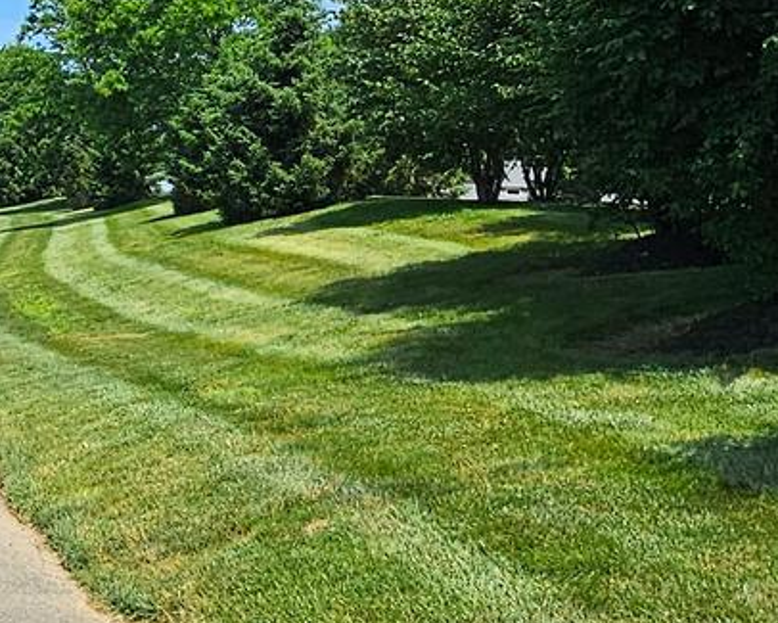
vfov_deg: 23.5
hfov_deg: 27.2
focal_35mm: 64
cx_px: -65
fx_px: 1474
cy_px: 119
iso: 50
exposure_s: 1/2760
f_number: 2.2
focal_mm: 2.2
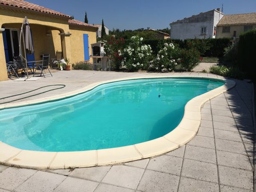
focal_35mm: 29
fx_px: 214
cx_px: 128
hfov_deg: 61.7
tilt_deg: -13.3
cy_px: 96
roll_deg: +0.2
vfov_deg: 48.2
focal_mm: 4.15
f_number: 2.2
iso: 32
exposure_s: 1/5650
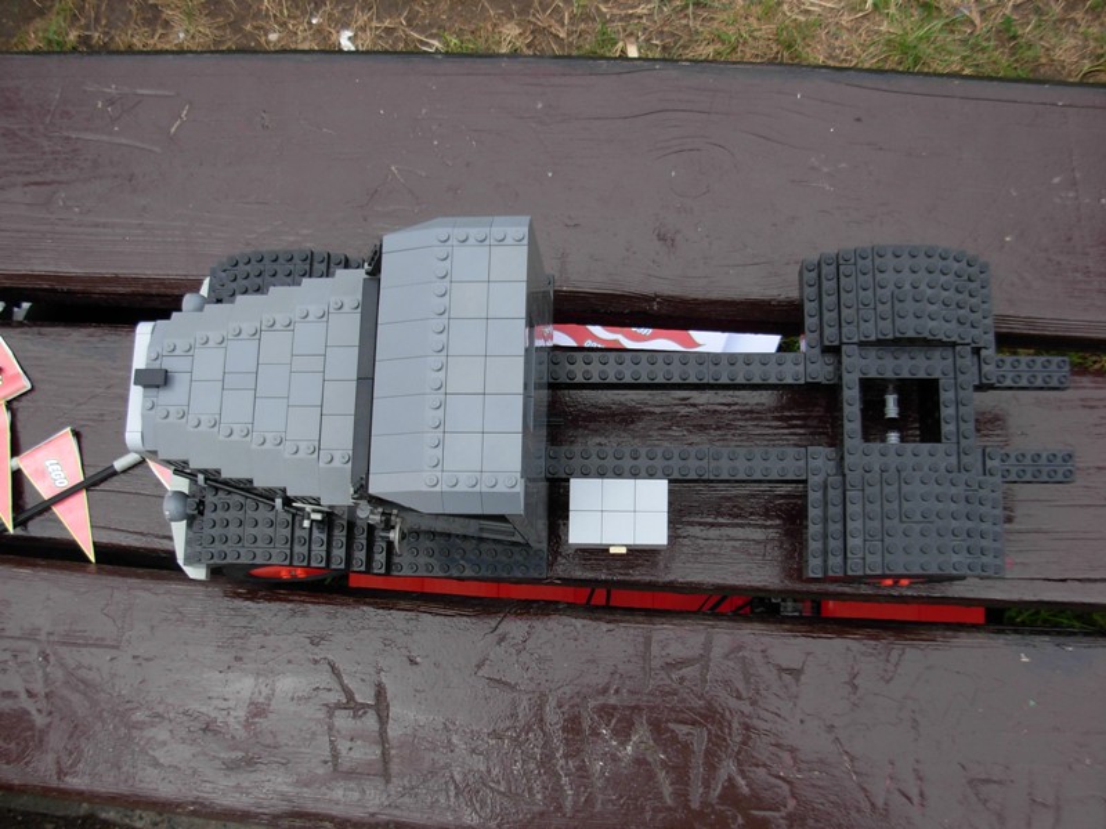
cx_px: 553
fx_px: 1214
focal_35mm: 38
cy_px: 414
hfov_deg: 49.0
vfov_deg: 37.7
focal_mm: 6.3
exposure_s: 1/527
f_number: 2.9
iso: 79
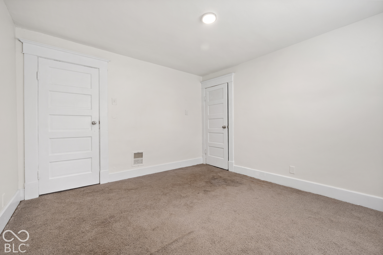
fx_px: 160
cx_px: 192
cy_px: 128
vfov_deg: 77.3
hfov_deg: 100.4
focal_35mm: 15
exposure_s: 1/15
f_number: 9
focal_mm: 15
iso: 2200
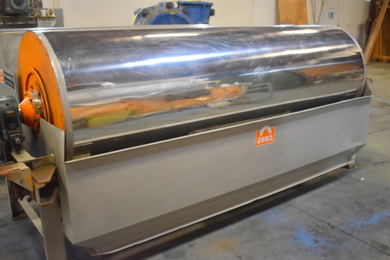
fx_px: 385
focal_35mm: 36
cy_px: 130
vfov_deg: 37.3
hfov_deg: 53.8
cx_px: 197
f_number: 3.8
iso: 1400
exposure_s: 1/125
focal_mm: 23
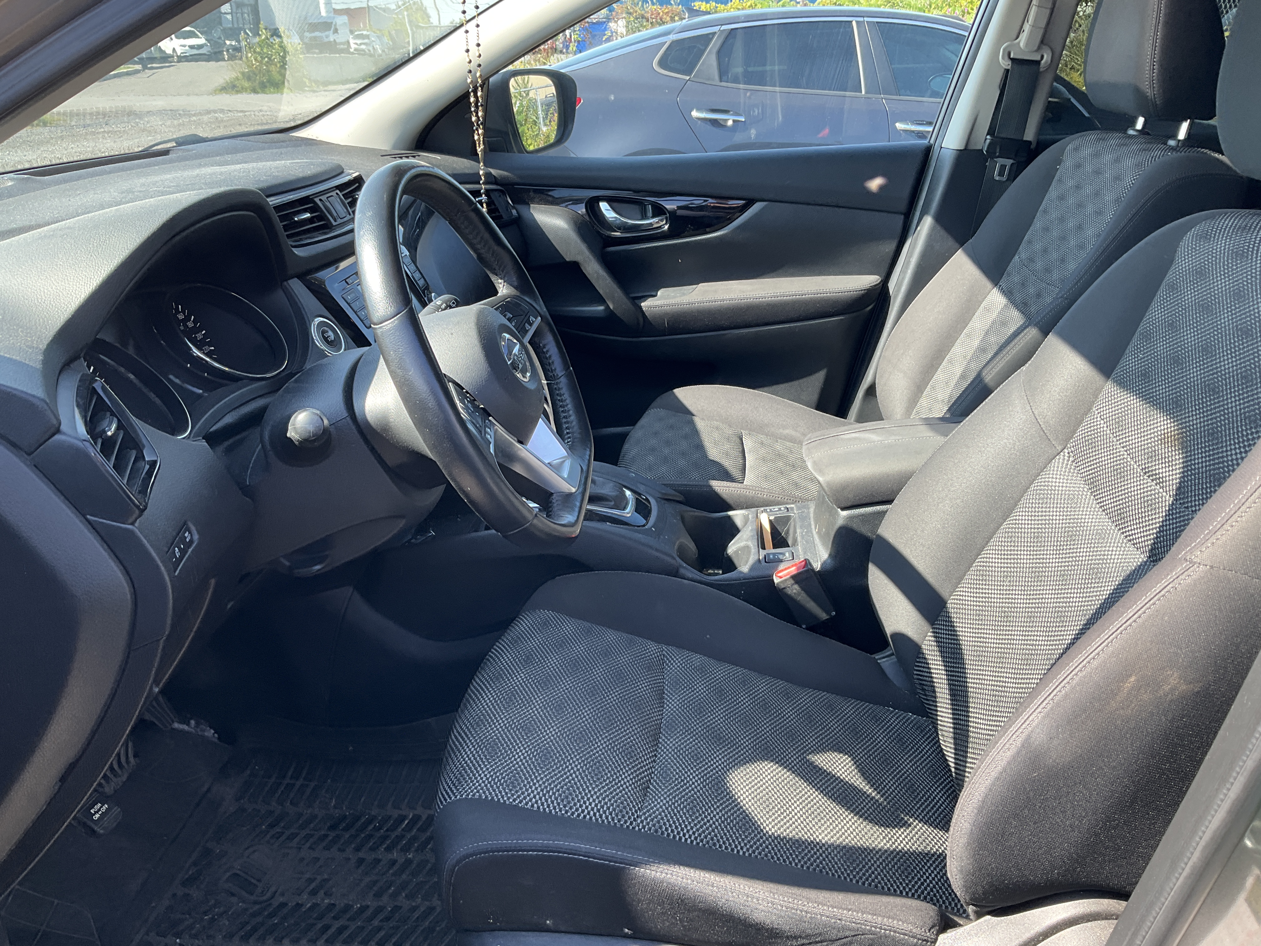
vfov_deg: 48.2
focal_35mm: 29
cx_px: 630
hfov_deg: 61.7
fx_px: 1056
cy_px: 473
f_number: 1.8
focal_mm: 3
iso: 20
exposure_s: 1/126
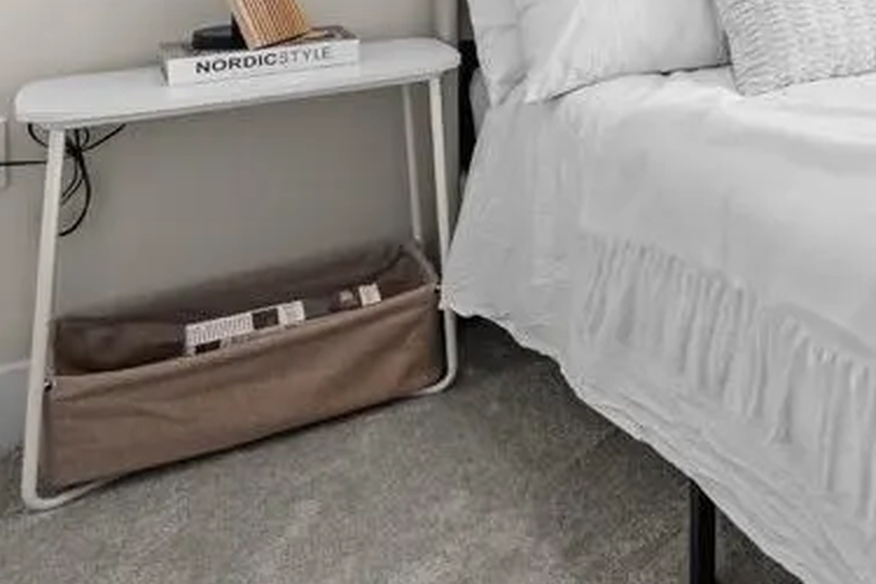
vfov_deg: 26.7
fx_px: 998
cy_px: -207
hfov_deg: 37.5
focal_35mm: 41
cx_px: 1016
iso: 100
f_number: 8
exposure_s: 1/3
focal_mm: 12
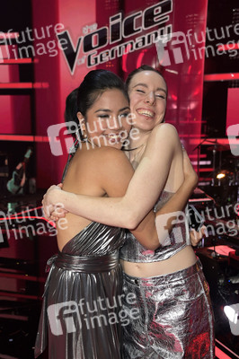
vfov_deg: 44.5
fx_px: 439
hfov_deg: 30.5
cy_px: 180
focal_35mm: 44
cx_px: 120
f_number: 5
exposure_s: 1/125
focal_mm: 44
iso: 2500
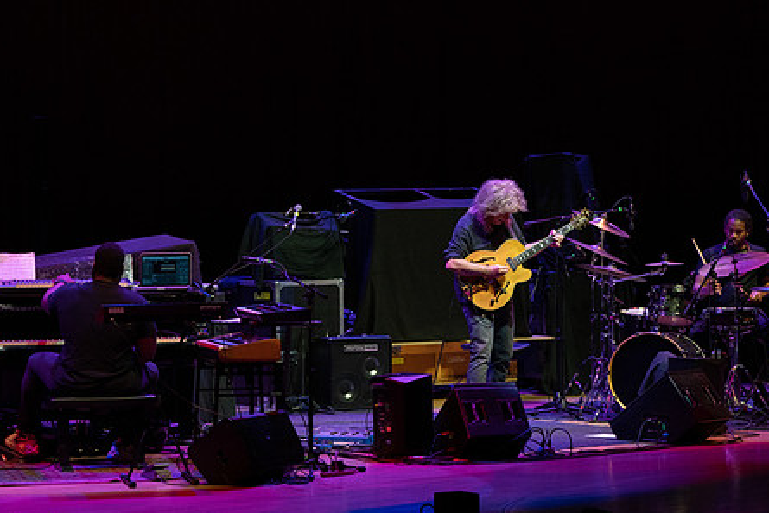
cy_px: 196
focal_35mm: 155
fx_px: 3312
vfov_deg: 8.9
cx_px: 425
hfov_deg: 13.2
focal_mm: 119
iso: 3200
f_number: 6.3
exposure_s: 1/250
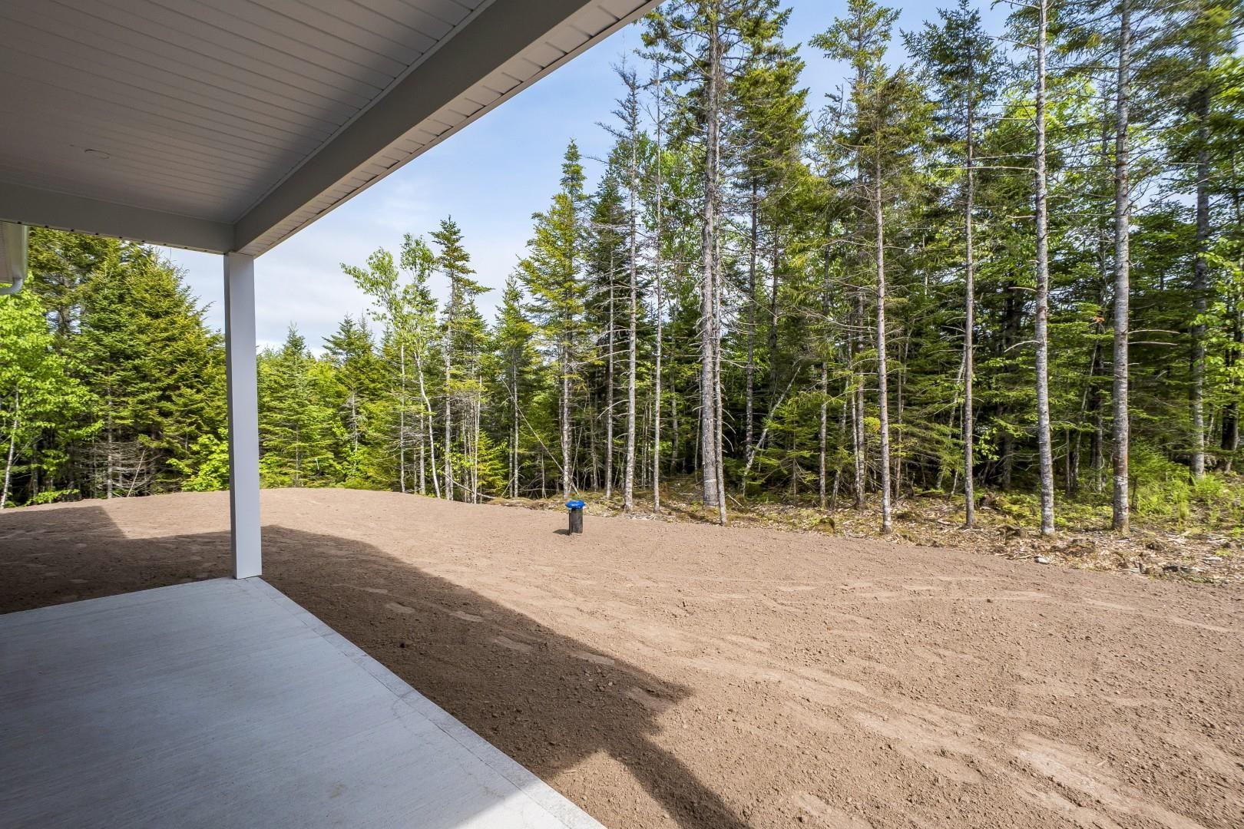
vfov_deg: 77.3
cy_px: 414
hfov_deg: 100.4
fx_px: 518
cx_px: 622
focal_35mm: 15
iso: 400
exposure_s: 1/800
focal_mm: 10
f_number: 6.3
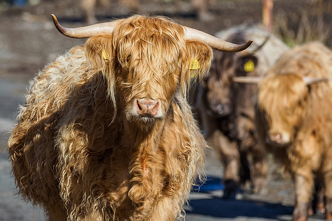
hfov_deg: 3.0
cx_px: 148
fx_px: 6401
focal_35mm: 694
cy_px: 97
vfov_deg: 2.0
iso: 200
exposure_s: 1/1250
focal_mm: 300
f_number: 4
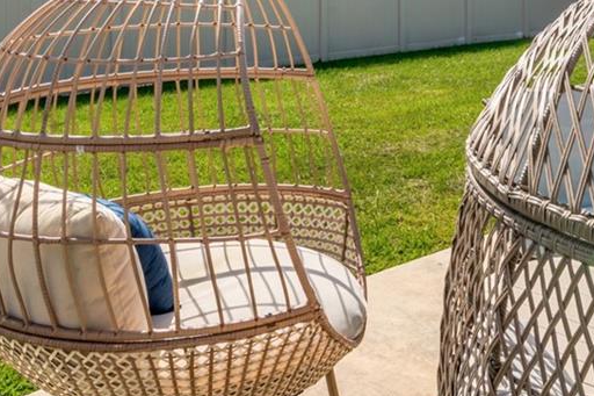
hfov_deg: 38.9
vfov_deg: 24.3
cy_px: -88
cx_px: 421
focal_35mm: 50
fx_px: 825
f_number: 16
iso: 100
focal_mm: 16
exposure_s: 1/200
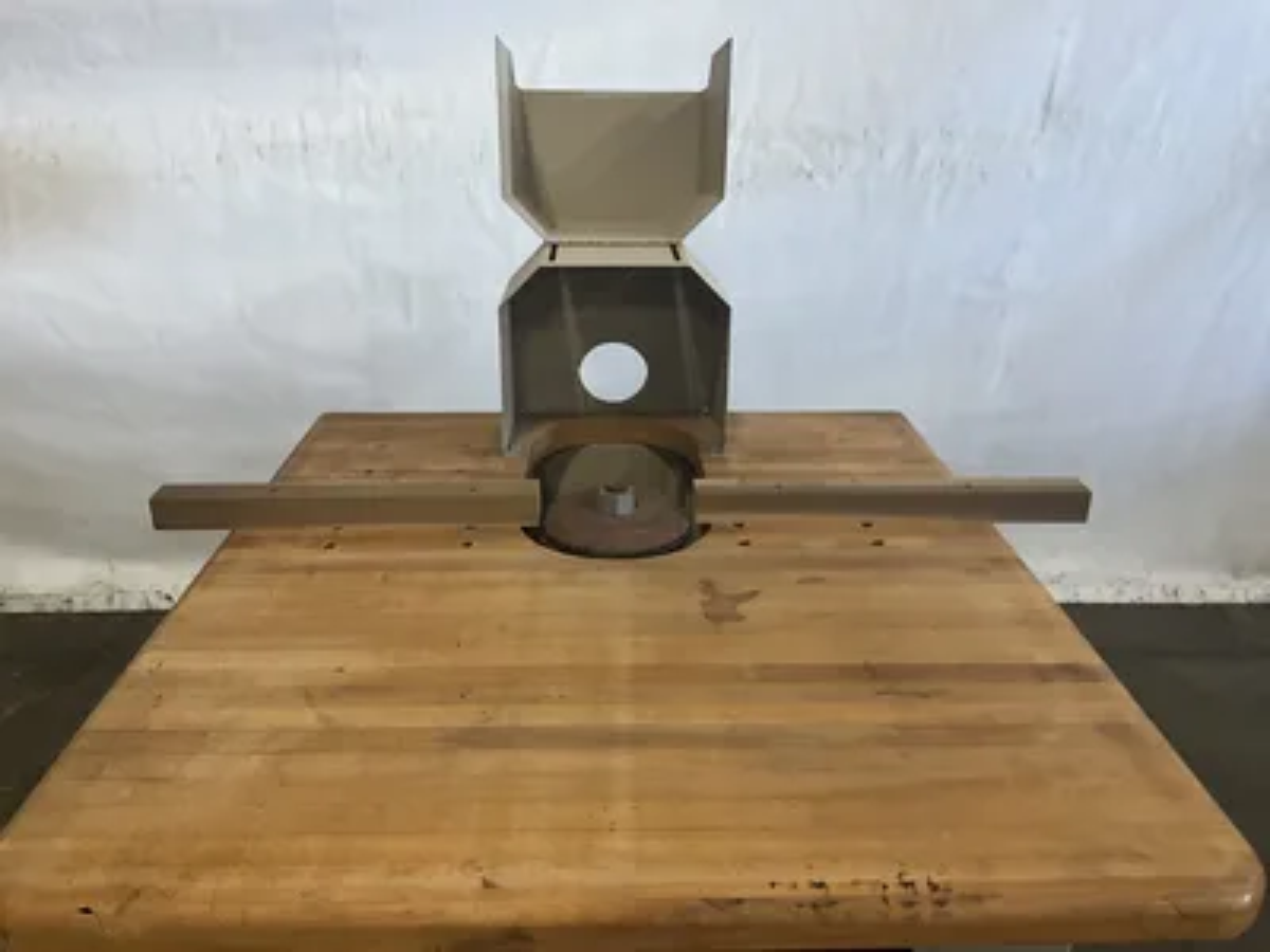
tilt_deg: -21.8
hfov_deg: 61.7
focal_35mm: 29
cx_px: 635
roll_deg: -0.3
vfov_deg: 48.2
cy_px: 476
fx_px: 1064
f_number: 1.8
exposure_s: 1/60
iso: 200
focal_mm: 3
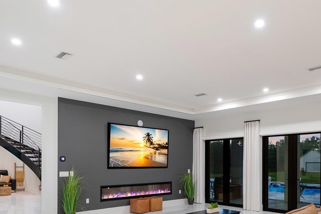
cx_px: 190
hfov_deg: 63.2
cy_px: 159
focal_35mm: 29
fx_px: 259
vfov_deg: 43.6
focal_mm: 16
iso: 640
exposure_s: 1/40
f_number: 4
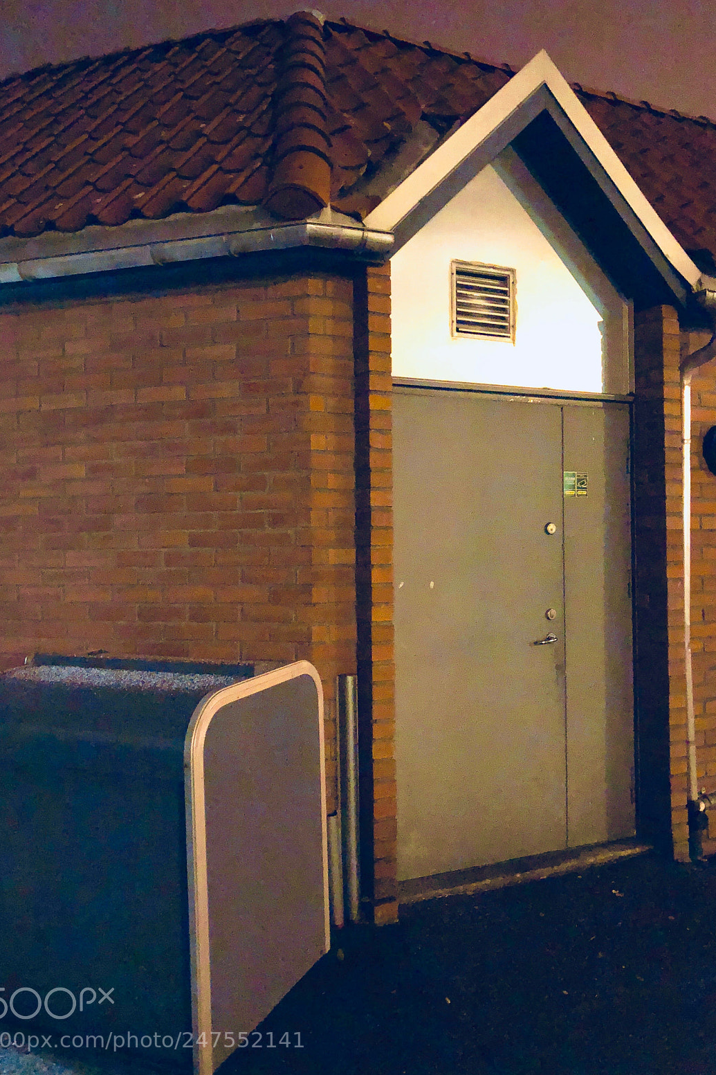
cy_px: 541
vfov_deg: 61.9
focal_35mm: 30
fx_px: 895
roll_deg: +0.2
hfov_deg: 43.6
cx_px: 358
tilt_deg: +1.3
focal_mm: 3.99
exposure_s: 1/4
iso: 1600
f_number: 1.8
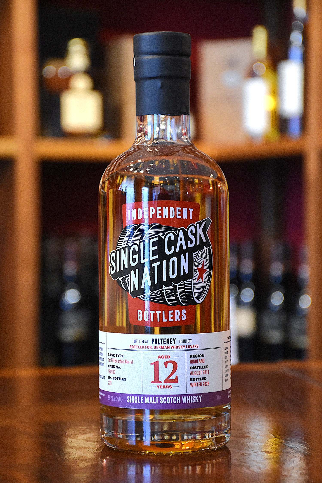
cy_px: 242
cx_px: 161
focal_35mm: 112
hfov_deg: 12.2
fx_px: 1509
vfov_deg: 18.2
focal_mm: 75
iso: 3200
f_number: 5
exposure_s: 1/60
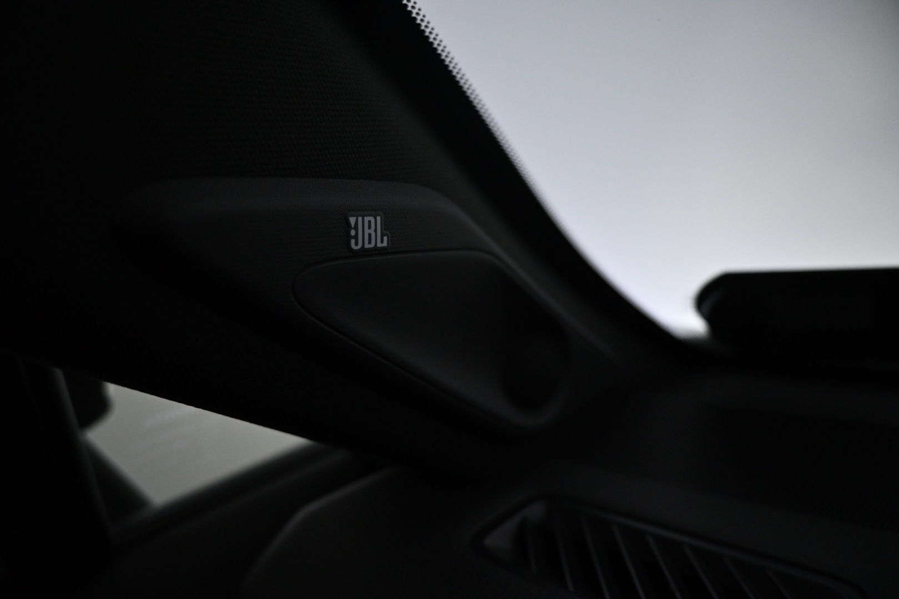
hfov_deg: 73.7
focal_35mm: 24
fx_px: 599
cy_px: 300
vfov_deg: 53.1
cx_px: 450
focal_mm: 16
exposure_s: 1/125
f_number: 3.5
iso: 1250
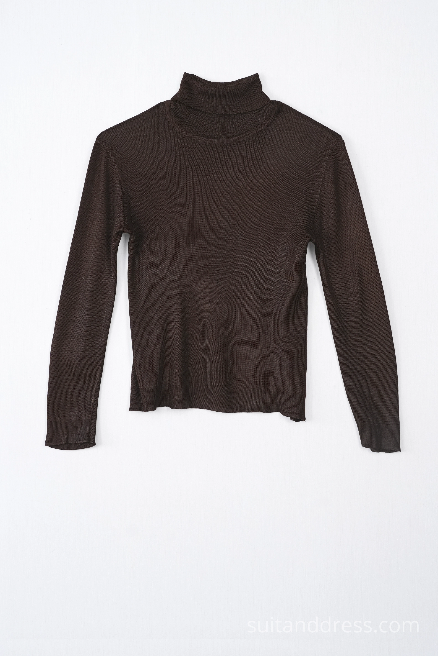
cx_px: 219
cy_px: 328
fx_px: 876
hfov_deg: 28.1
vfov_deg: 41.1
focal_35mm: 48
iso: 320
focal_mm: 32
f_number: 9
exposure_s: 1/50
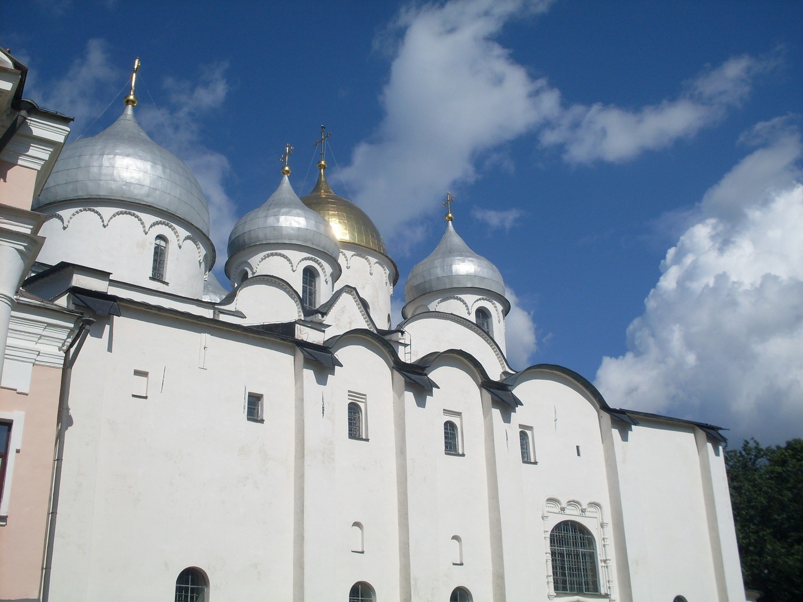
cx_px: 402
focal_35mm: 38
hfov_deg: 49.0
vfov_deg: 37.7
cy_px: 301
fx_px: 882
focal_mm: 6.3
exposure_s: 1/500
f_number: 8.4
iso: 80
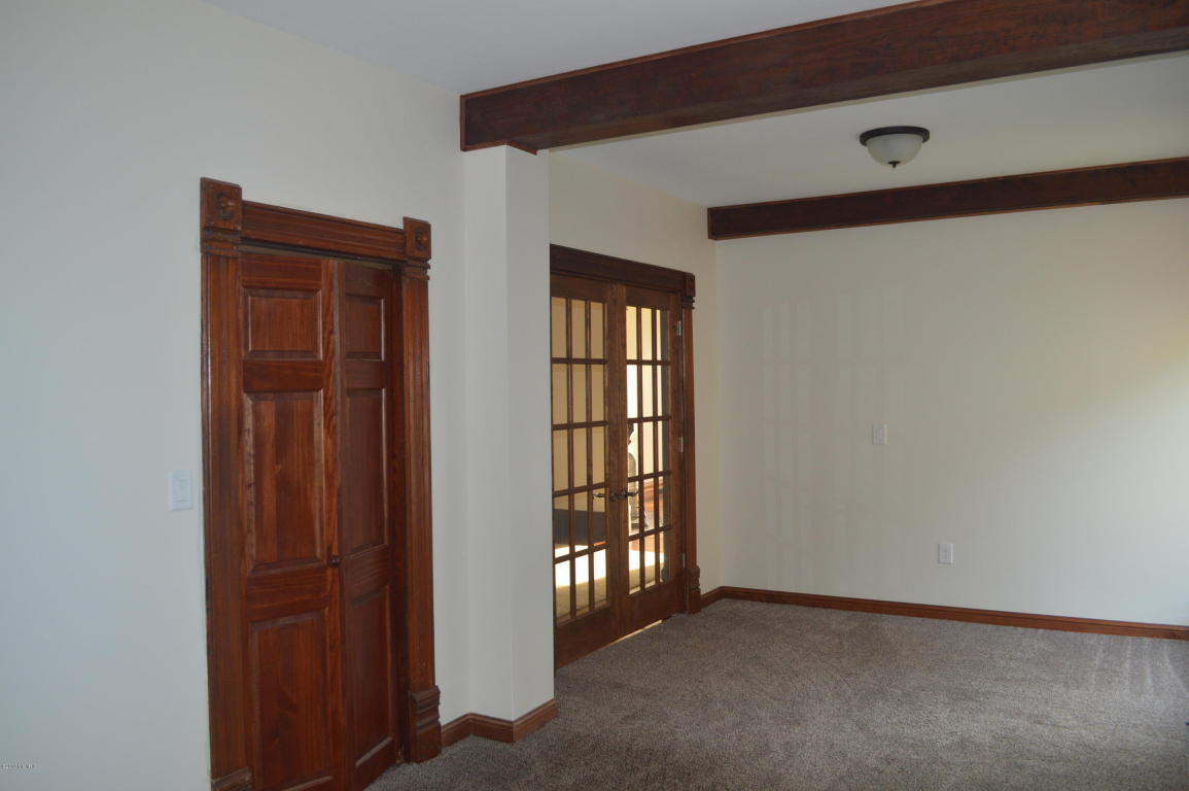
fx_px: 891
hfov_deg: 67.4
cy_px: 396
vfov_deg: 47.9
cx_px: 594
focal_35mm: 27
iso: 400
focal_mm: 18
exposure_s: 1/60
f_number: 4
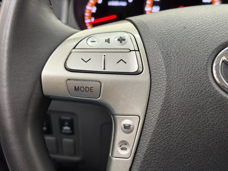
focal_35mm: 48
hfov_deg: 39.7
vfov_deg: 30.3
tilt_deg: -24.3
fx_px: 316
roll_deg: -1.7
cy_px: 86
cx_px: 114
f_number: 1.78
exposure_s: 1/40
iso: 200
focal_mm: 6.76
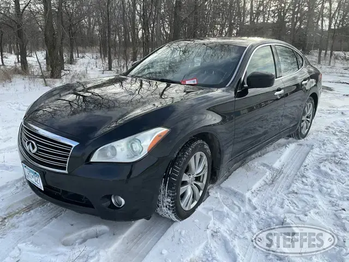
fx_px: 292
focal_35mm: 29
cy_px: 131
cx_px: 174
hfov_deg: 61.7
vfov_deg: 48.2
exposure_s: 1/709
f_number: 1.8
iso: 25
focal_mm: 3
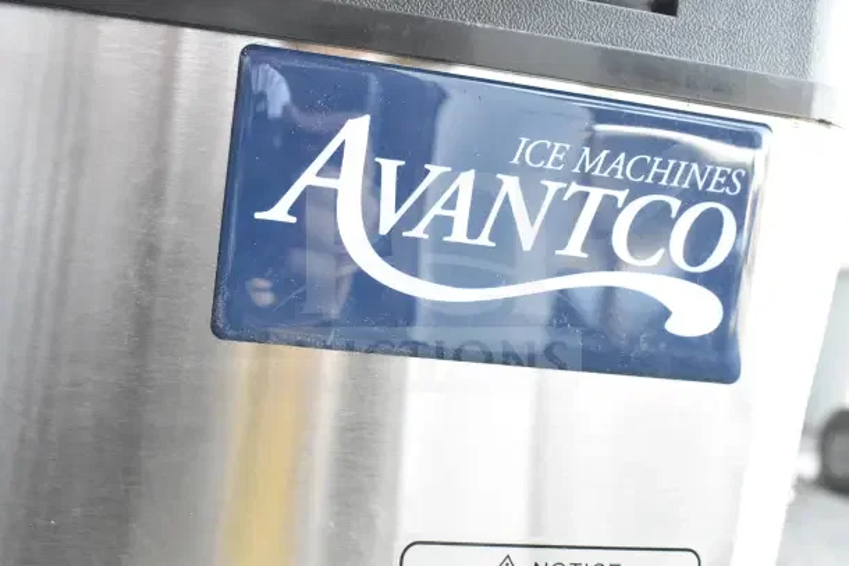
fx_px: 1061
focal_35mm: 45
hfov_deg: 43.6
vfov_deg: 29.9
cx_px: 424
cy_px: 283
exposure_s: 1/250
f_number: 8
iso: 6400
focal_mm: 30
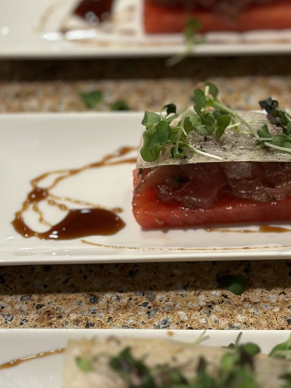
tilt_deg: -45.0
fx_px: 1143
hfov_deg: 14.4
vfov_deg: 19.3
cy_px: 169
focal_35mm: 102
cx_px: 239
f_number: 1.78
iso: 160
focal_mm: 6.86
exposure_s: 1/60
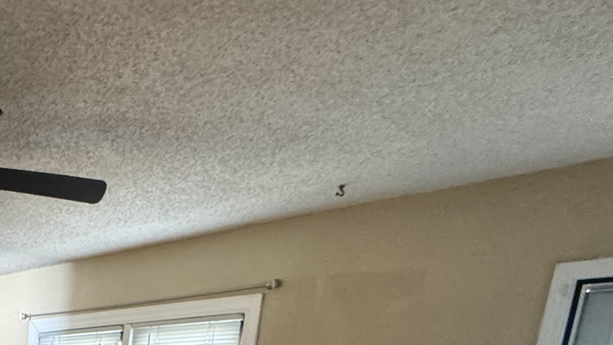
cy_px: 596
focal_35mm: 43
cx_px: -31
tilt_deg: -14.8
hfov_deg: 40.1
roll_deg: -3.6
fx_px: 699
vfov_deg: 20.7
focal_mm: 2.22
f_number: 2.2
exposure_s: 1/60
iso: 640
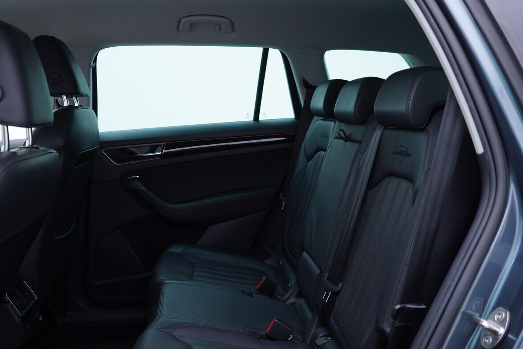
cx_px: 262
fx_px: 523
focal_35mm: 36
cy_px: 174
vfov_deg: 36.9
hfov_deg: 53.1
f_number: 2.8
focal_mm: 24
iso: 160
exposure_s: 1/40
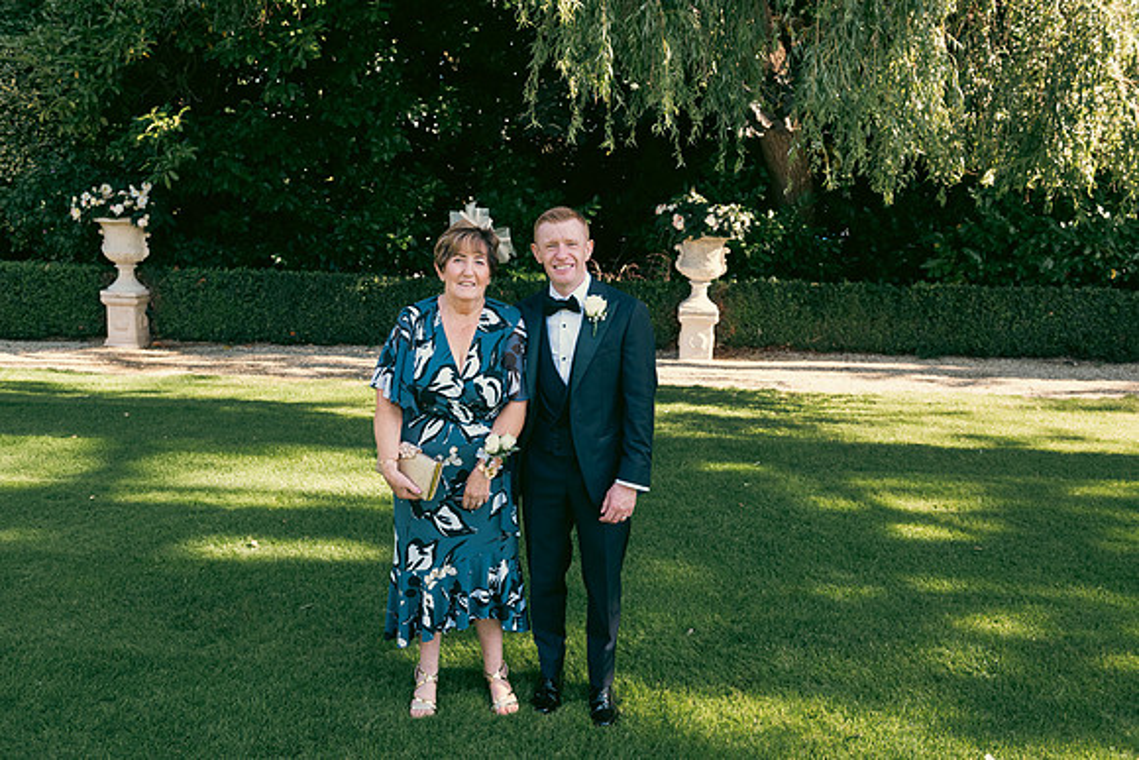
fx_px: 1013
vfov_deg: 41.1
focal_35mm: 32
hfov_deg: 58.7
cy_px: 380
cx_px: 570
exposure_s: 1/250
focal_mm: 32
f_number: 5.6
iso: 400
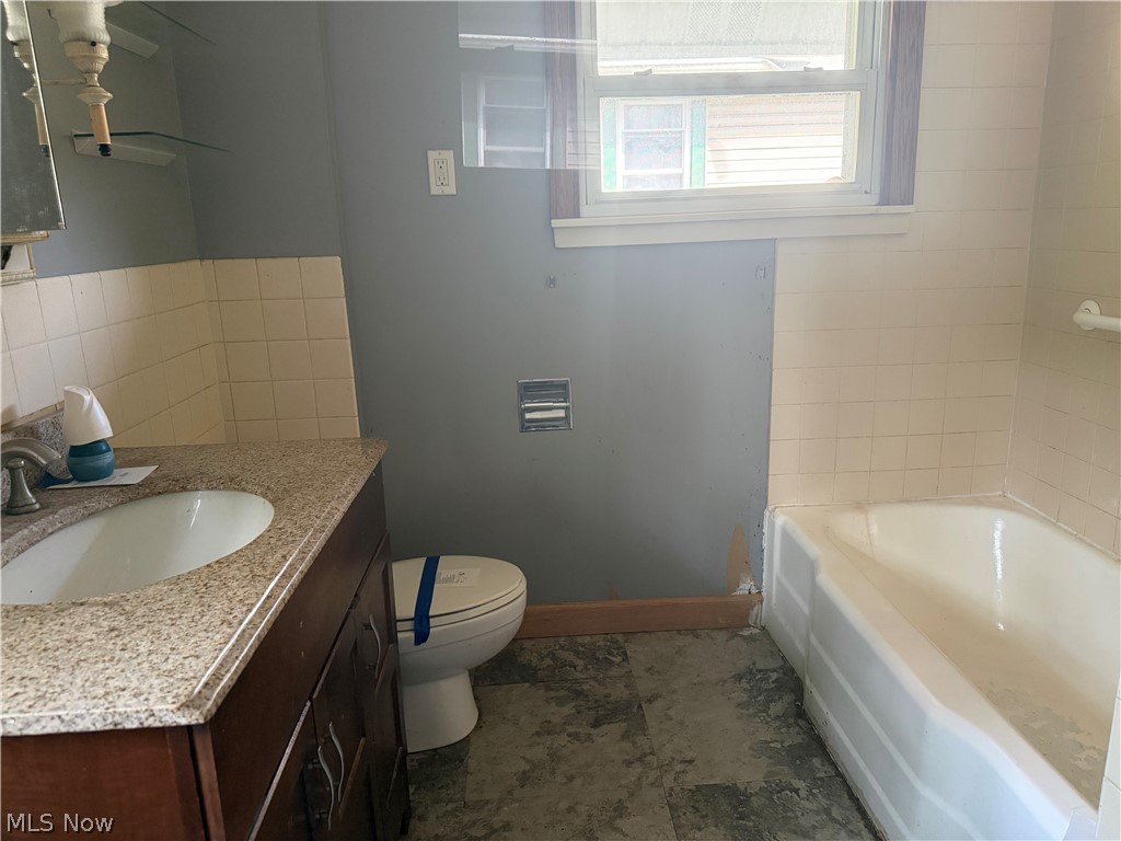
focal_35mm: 24
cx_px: 560
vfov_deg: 56.8
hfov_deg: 71.6
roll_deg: +2.7
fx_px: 777
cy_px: 420
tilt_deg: -13.6
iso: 500
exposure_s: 1/60
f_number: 1.78
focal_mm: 6.76
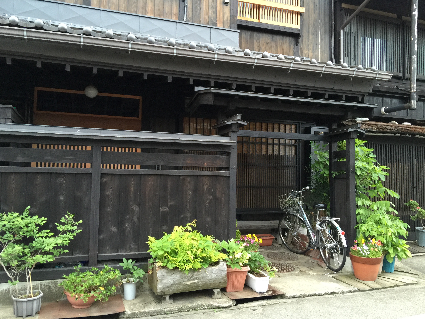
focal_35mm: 30
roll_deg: -1.3
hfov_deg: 60.0
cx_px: 213
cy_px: 160
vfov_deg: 46.8
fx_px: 368
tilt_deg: +3.7
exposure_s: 1/15
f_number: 2.2
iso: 64
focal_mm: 4.15
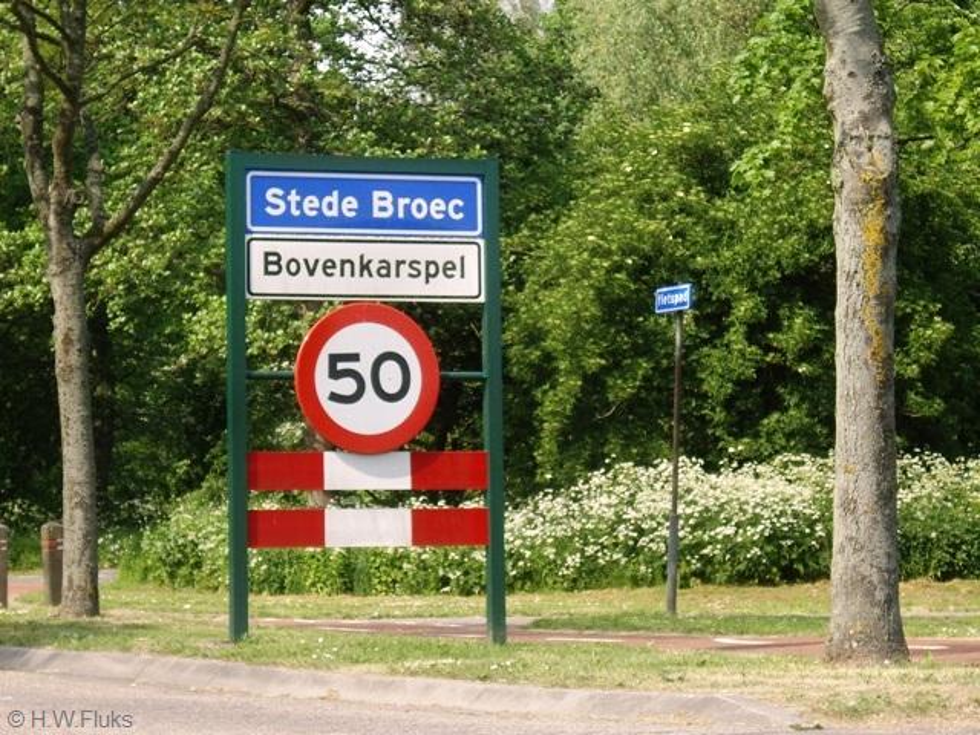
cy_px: 368
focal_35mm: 92
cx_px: 490
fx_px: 2605
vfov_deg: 16.1
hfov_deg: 21.3
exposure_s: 1/250
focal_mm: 19.4
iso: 64
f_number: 4.8
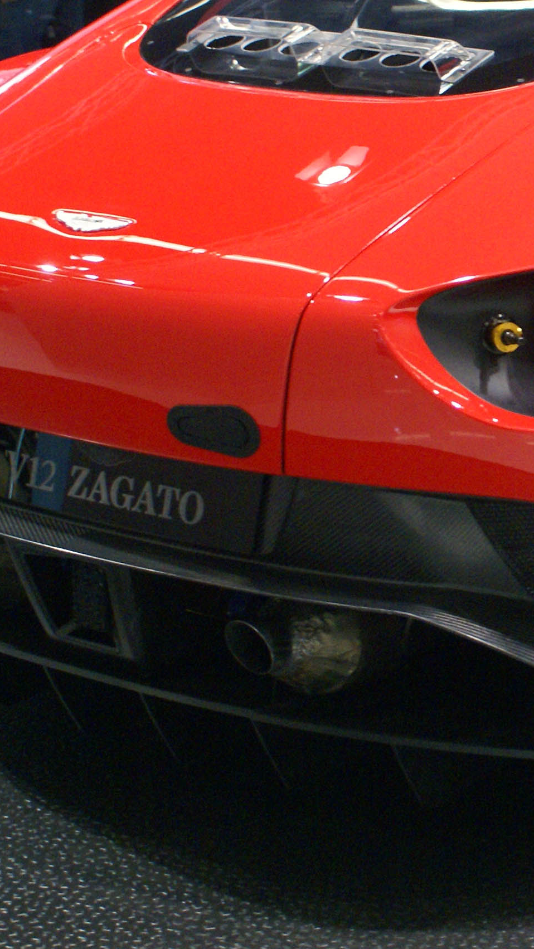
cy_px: 357
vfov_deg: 22.9
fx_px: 2341
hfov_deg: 12.6
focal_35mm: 93
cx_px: 686
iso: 400
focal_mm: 26
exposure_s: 1/50
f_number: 4.5
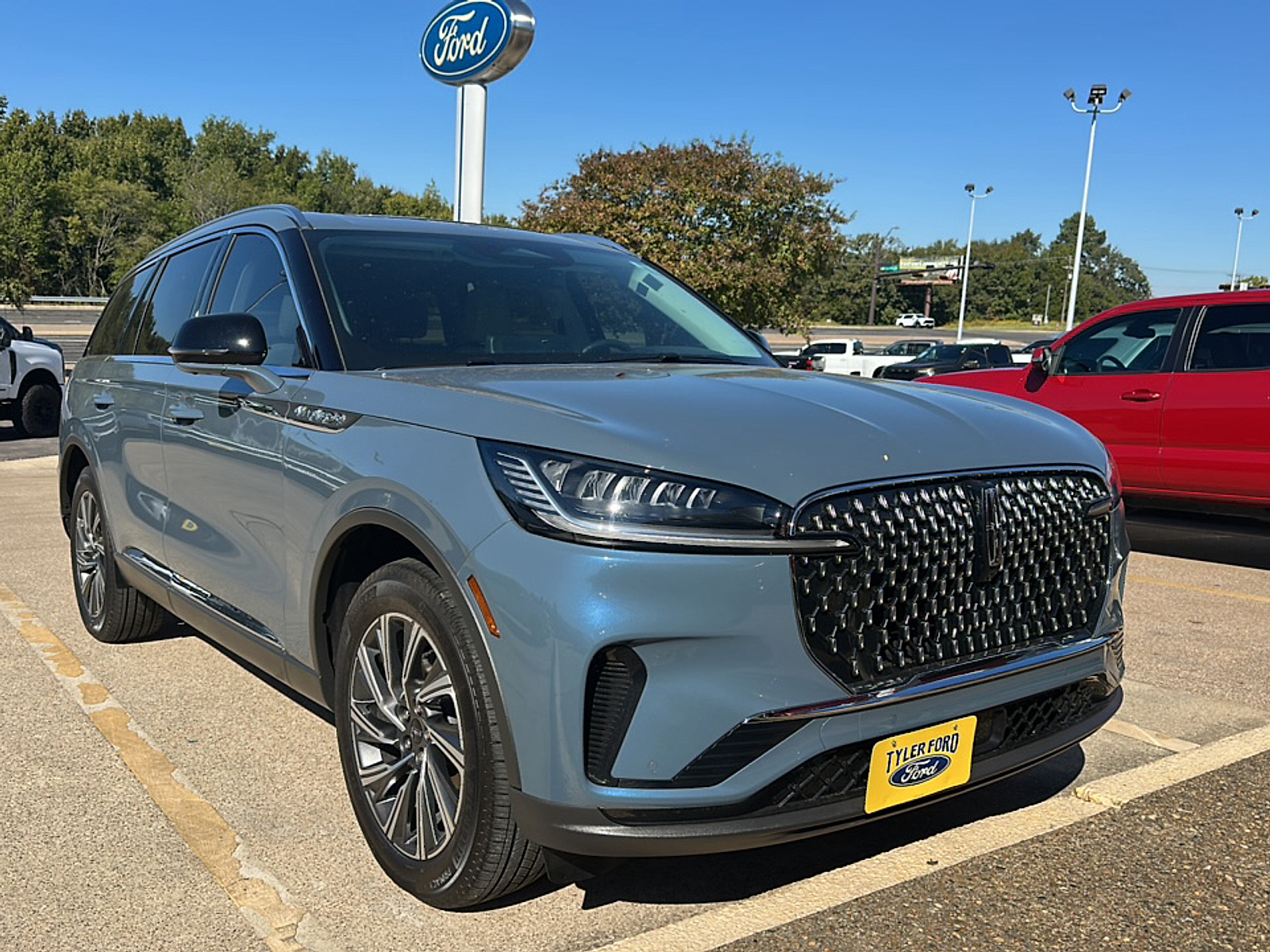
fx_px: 917
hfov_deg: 69.4
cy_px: 476
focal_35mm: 25
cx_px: 635
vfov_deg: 54.9
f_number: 1.78
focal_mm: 6.86
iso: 80
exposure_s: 1/4219
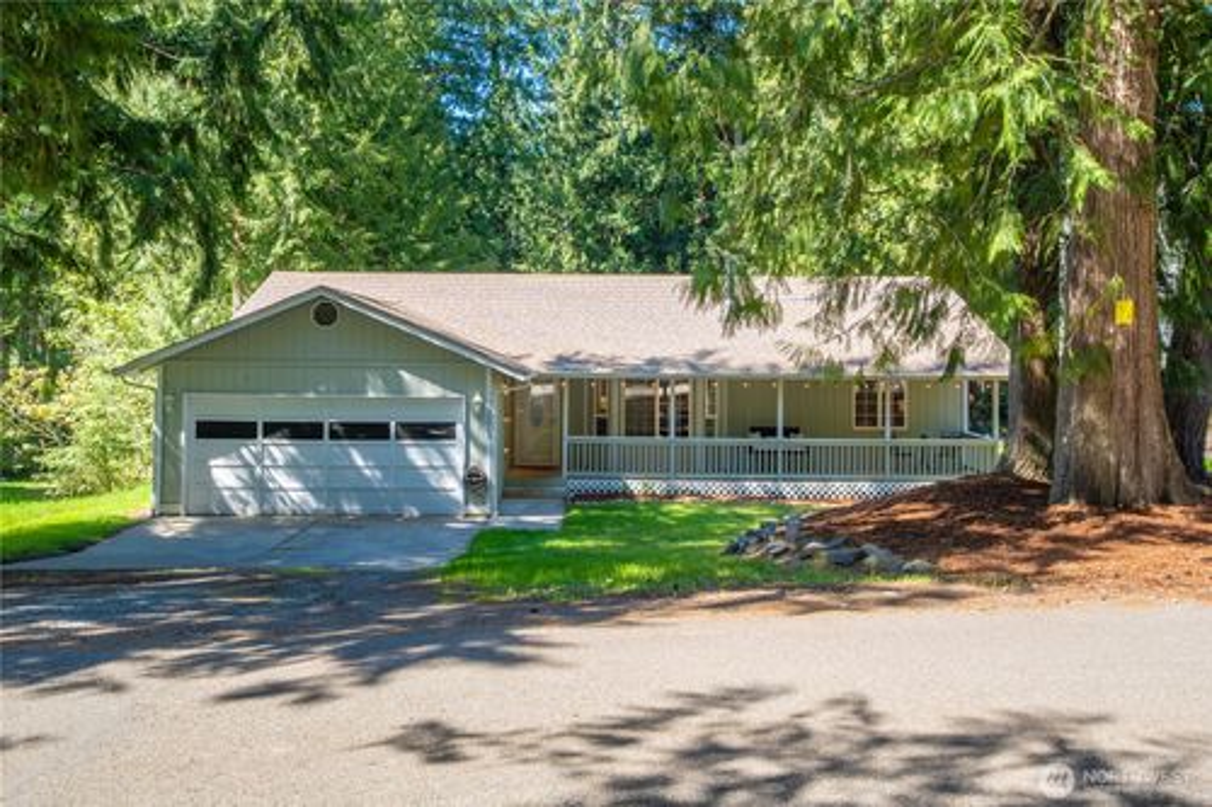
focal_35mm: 24
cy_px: 404
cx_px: 606
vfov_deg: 53.1
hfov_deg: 73.8
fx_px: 808
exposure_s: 1/40
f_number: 7.1
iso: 100
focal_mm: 24
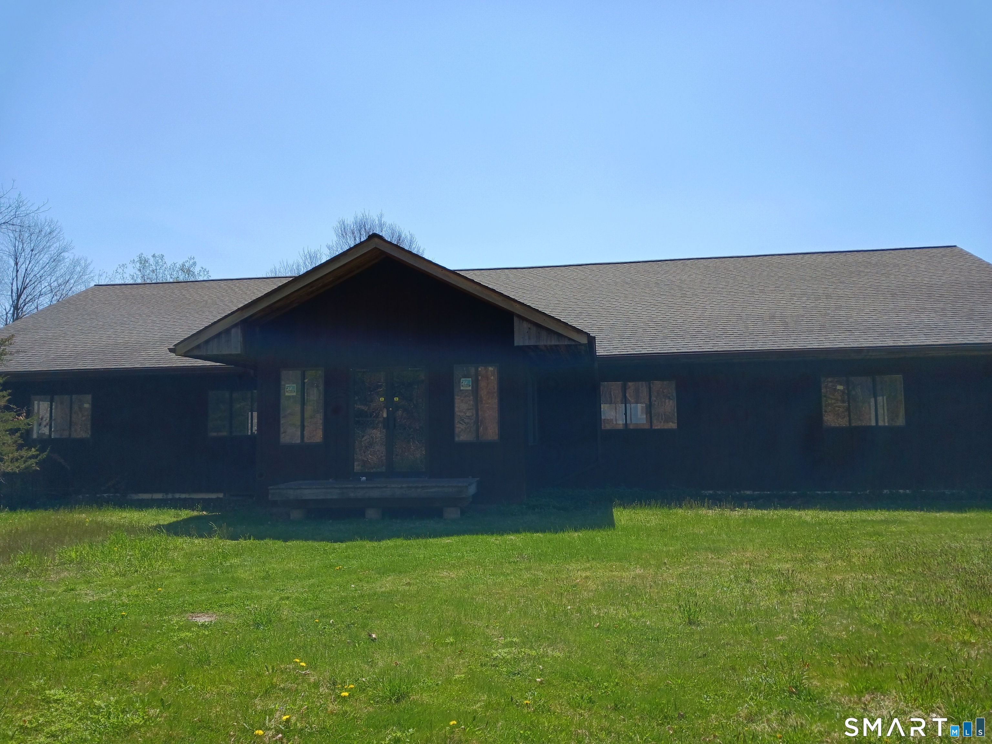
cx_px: 496
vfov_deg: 51.4
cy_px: 372
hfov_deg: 65.3
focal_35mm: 27
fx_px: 774
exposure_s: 1/280
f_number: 1.8
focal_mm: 4
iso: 20
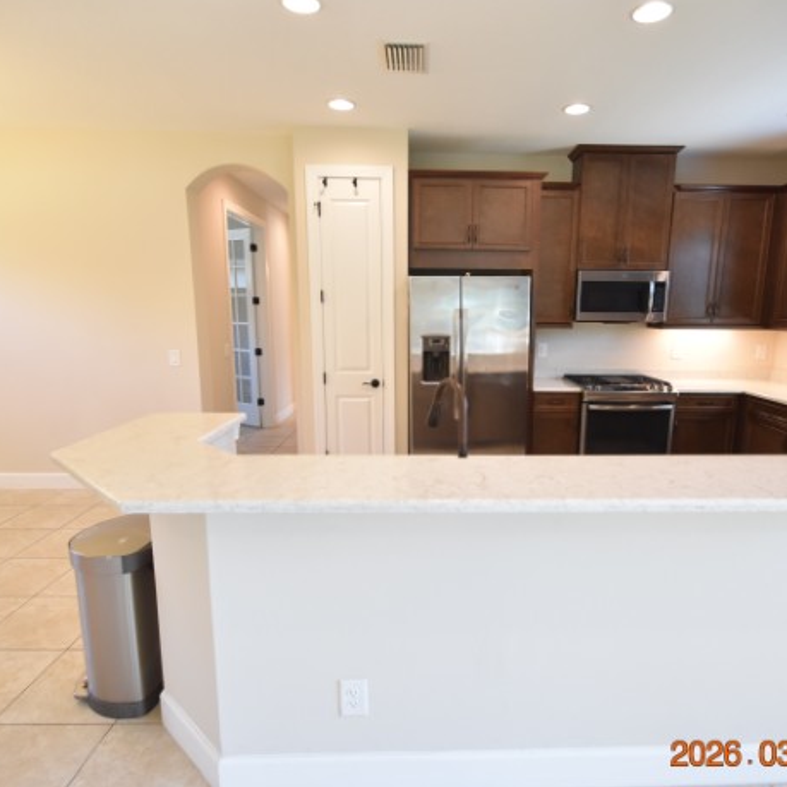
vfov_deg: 74.8
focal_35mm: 20
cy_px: 405
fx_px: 514
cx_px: 444
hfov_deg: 74.5
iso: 800
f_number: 3.5
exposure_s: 1/90
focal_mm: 10
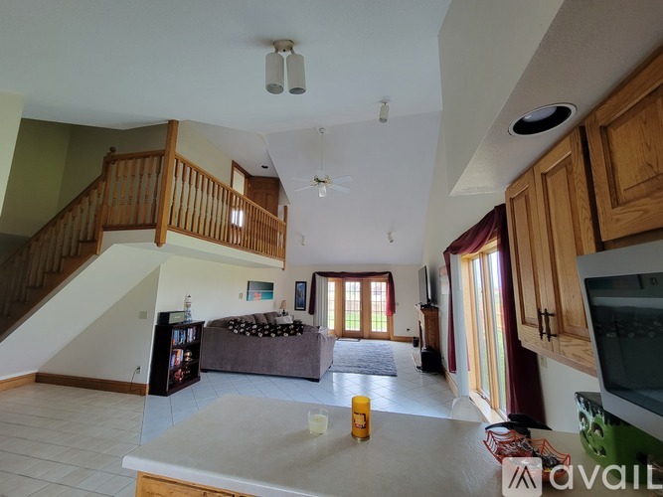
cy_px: 248
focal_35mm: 13
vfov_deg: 89.9
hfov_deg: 106.2
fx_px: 249
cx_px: 332
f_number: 2.2
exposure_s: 1/60
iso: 160
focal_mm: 2.2
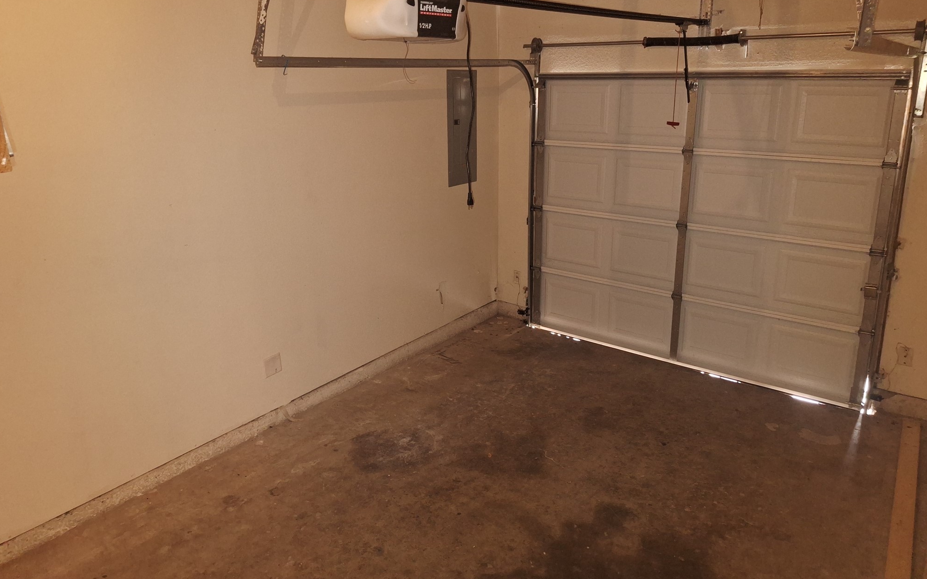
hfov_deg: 72.5
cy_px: 231
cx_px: 463
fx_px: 632
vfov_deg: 49.0
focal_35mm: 25
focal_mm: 5.54
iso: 500
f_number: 1.8
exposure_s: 1/20
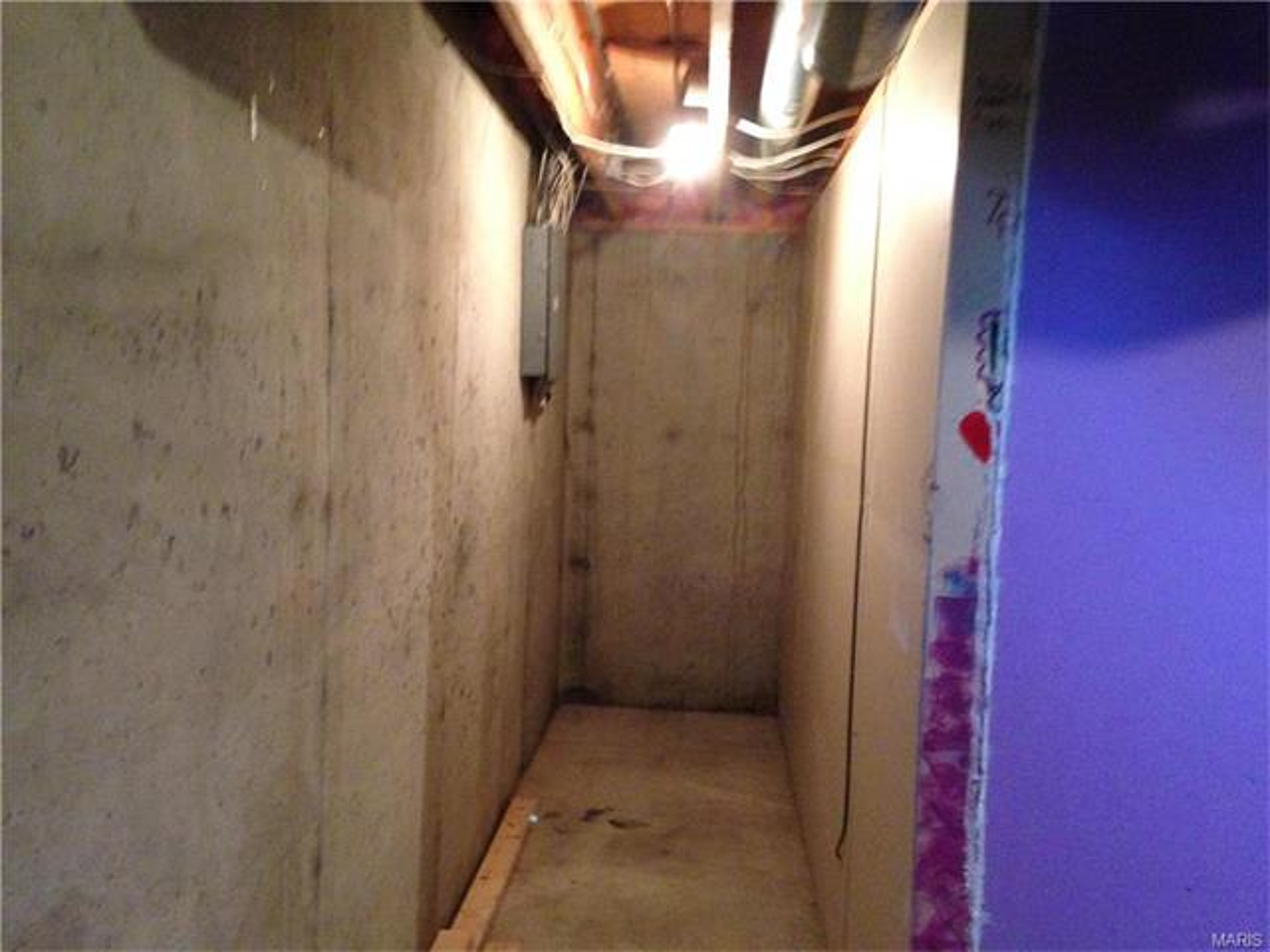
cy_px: 476
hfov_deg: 55.4
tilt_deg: -5.7
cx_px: 635
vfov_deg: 42.9
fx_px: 1211
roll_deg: -1.3
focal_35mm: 33
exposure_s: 1/15
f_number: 2.4
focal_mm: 4.12
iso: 500
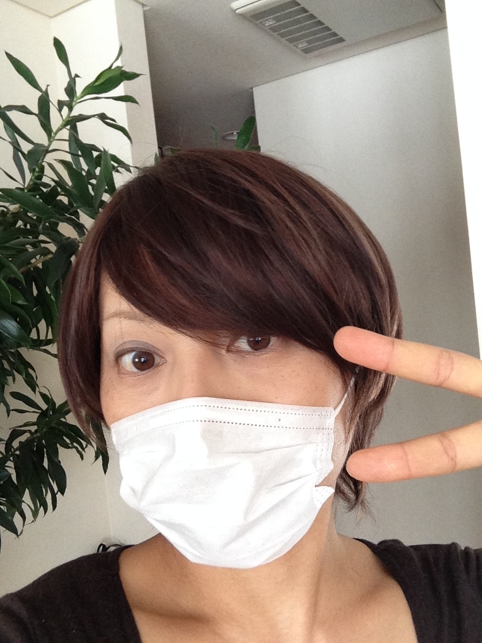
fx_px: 650
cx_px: 241
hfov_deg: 40.7
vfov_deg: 52.6
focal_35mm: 35
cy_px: 322
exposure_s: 1/30
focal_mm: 2.18
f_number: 2.4
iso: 125
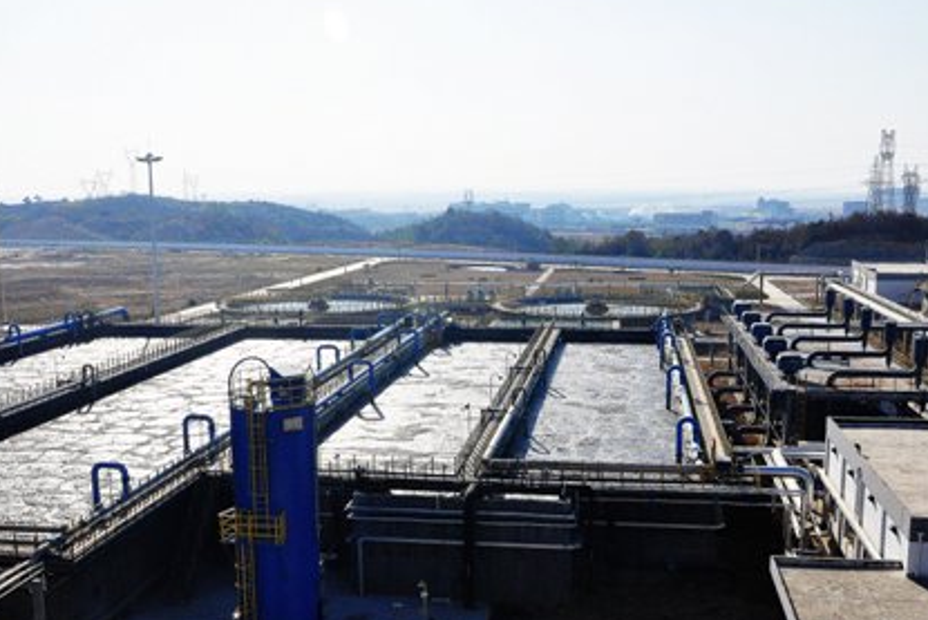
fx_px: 1074
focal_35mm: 42
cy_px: 379
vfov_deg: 32.0
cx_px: 456
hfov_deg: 46.7
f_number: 14
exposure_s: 1/800
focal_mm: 21
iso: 800
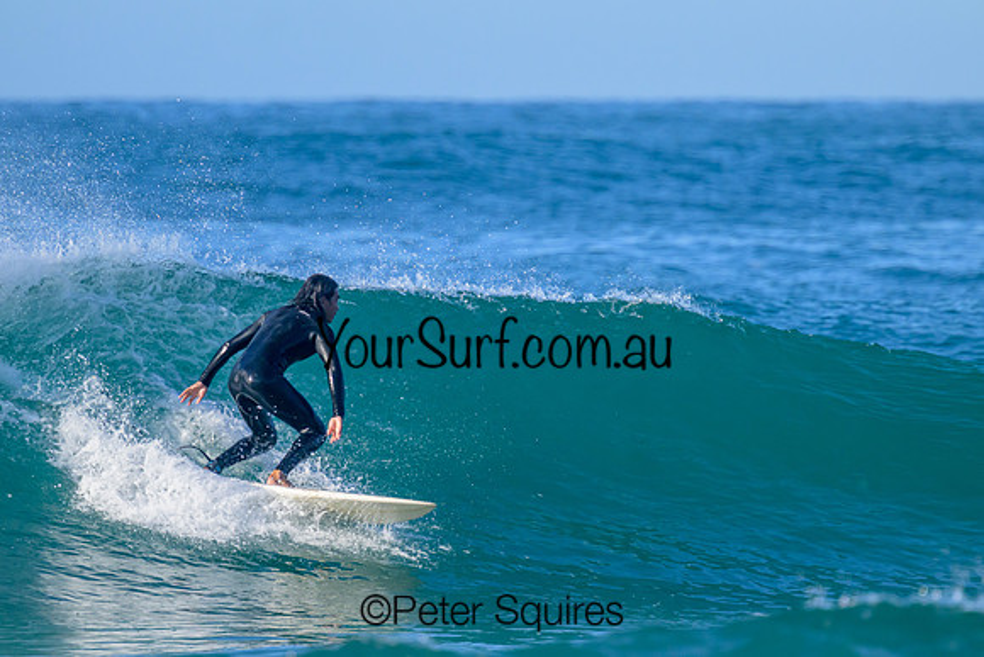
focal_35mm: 824
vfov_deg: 1.7
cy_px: 328
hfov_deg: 2.5
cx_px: 492
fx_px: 22529
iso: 2200
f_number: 11
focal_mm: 800
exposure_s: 1/2000
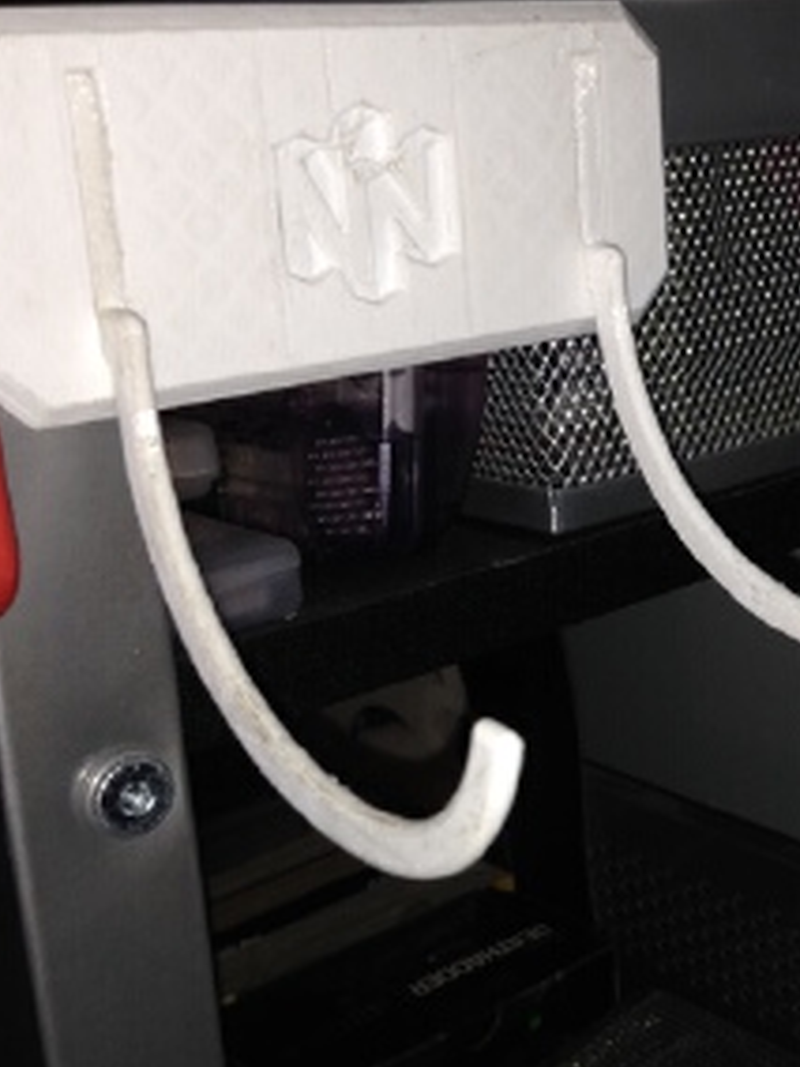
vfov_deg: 31.2
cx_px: 821
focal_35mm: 62
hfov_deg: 22.6
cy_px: 500
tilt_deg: -16.3
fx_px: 1910
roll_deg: +1.1
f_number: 2.4
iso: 50
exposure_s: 1/47
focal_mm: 4.12
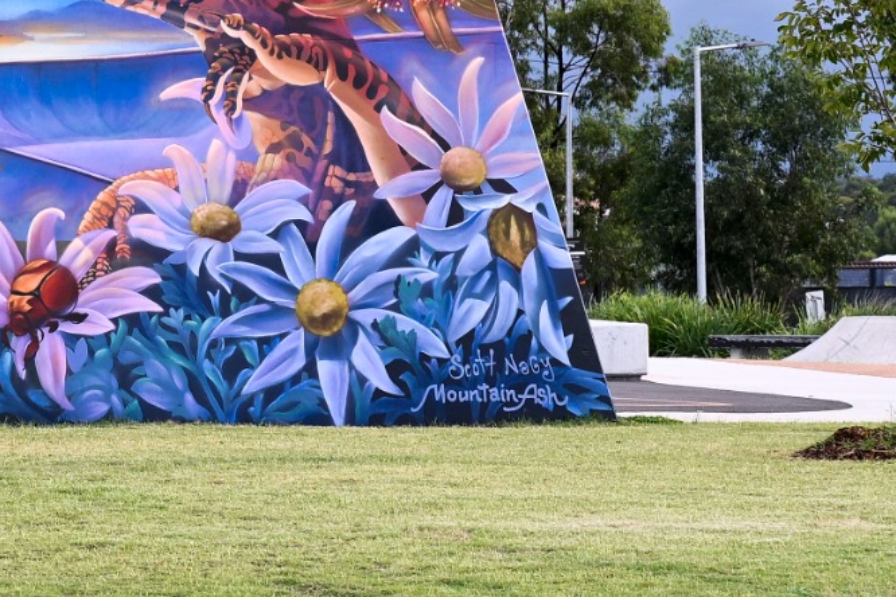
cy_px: 143
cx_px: -417
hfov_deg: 7.5
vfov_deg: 5.1
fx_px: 6695
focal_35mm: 269
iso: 200
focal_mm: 70
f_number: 6.3
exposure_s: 1/250
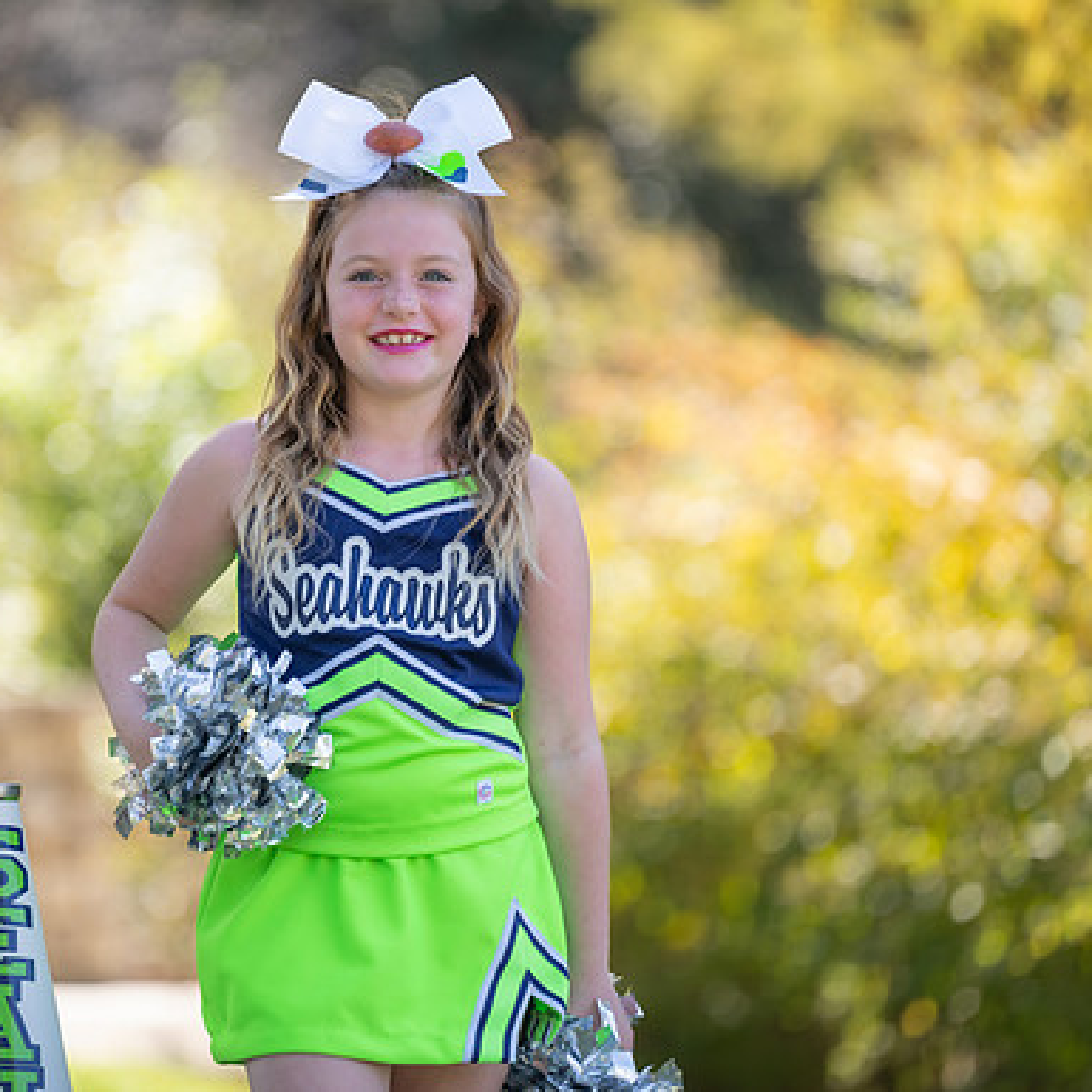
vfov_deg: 7.7
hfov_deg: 7.7
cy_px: 546
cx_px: 394
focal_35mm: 228
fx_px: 8137
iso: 100
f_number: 2.8
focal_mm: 178
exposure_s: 1/320
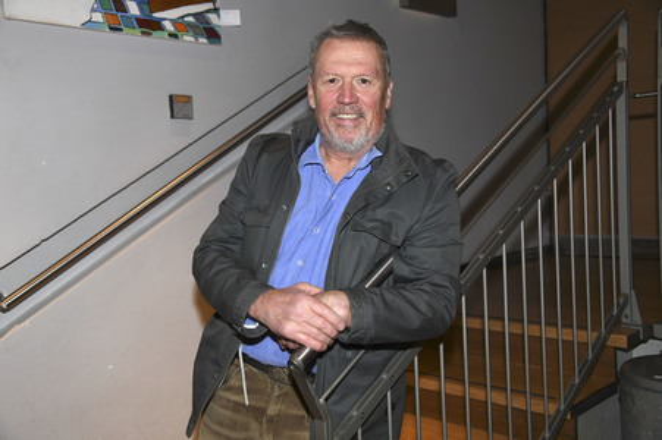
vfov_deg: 33.4
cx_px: 331
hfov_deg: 48.5
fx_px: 735
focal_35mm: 40
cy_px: 220
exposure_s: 1/80
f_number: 6.3
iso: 500
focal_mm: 40
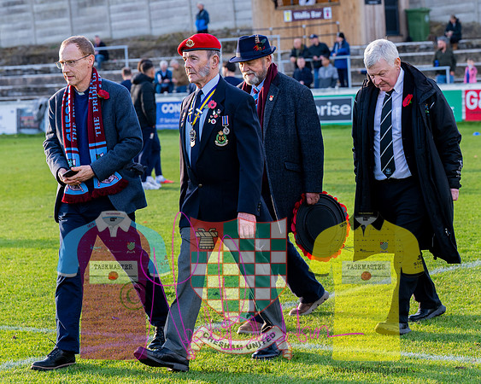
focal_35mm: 123
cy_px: 195
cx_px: 267
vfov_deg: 12.5
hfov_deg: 15.6
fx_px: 1756
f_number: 4
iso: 400
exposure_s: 1/400
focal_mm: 70
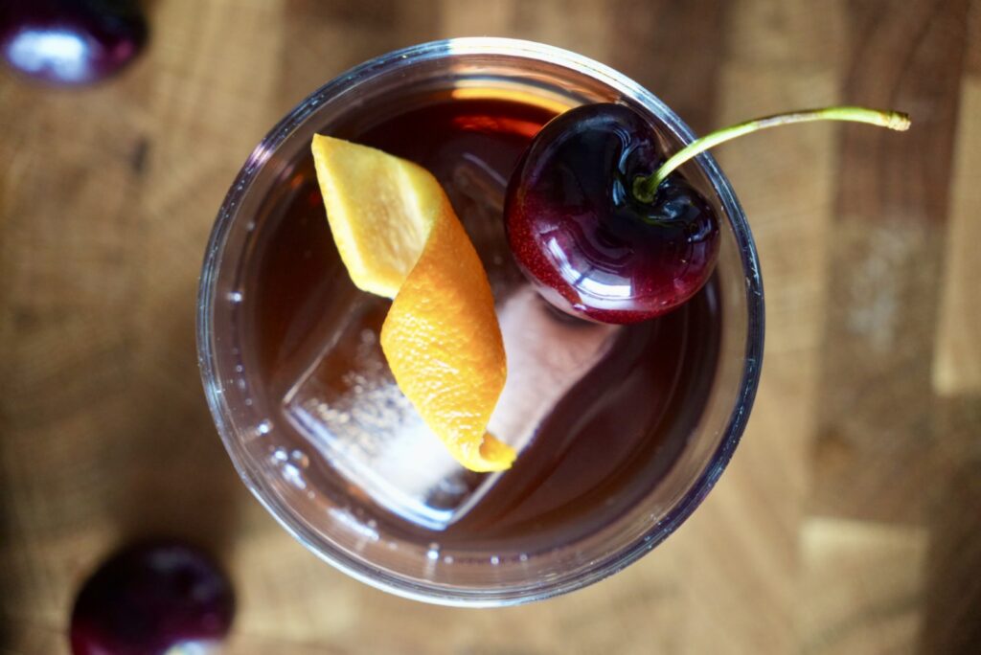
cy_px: 328
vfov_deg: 18.2
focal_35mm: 75
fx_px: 2045
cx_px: 490
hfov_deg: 27.0
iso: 1600
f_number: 2.8
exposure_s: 1/125
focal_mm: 50
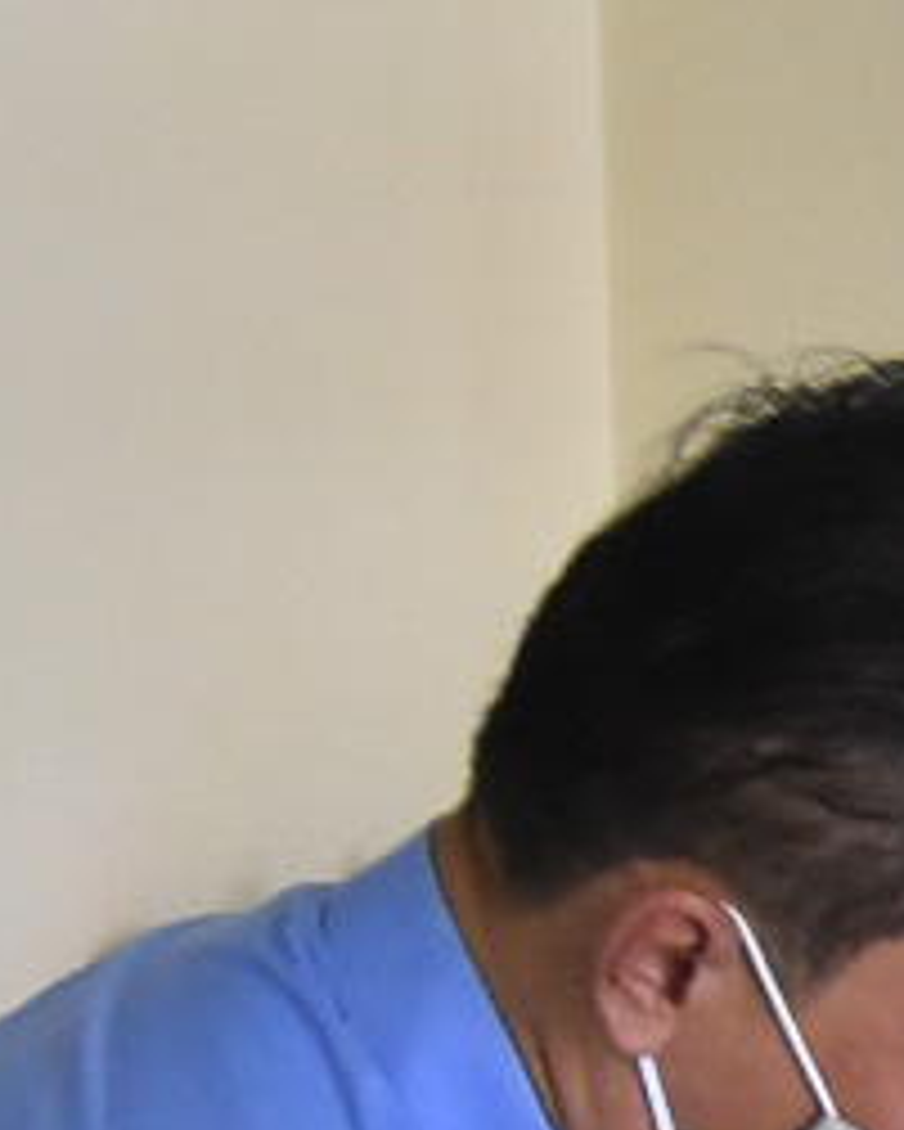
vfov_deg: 8.6
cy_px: 1738
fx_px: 7286
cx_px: 2806
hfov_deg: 6.4
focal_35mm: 218
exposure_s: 1/125
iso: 1600
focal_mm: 24
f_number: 3.8
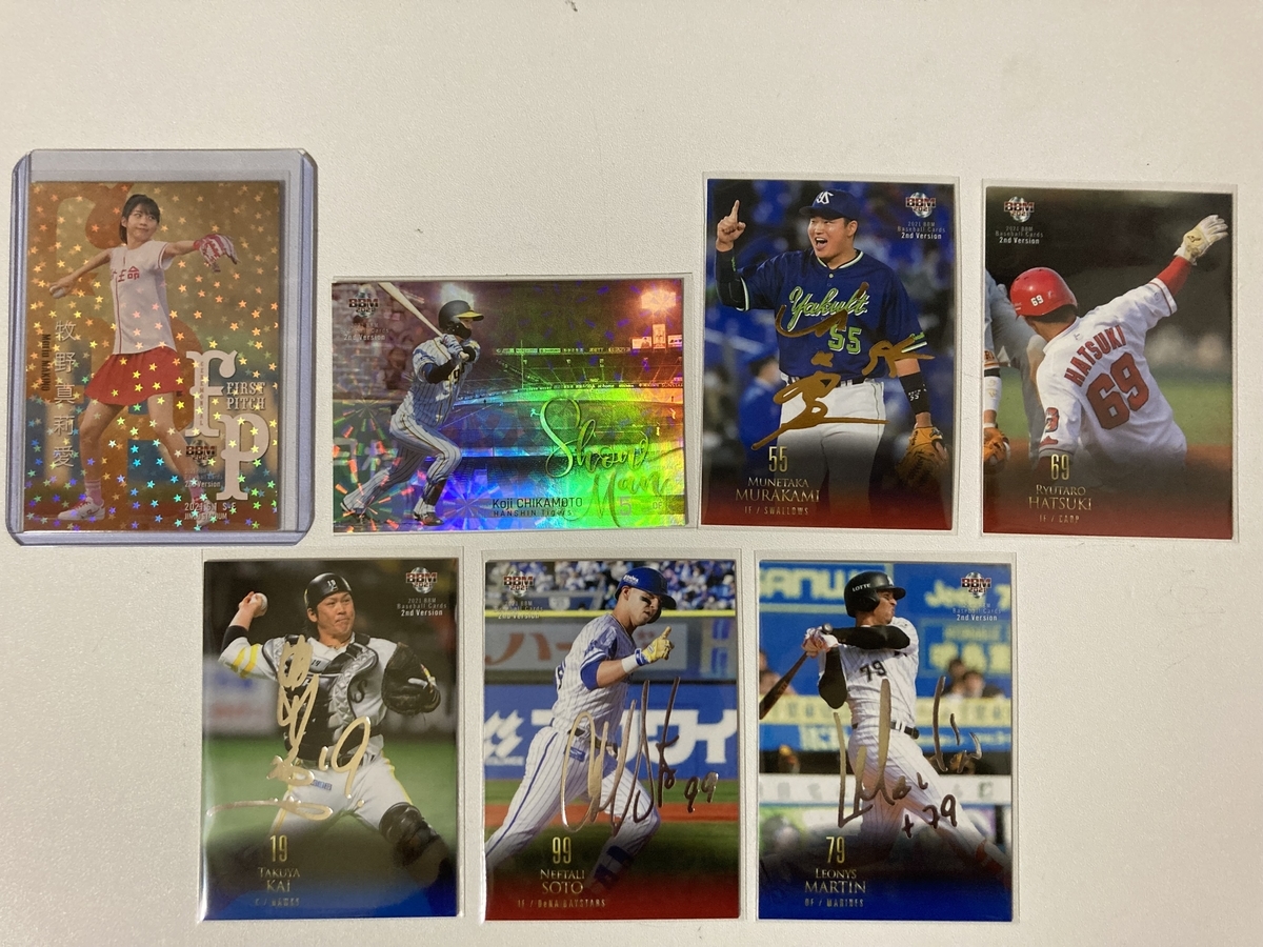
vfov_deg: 49.7
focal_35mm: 28
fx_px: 1022
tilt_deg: -87.2
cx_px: 632
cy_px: 474
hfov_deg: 63.4
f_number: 1.8
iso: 320
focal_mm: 3.99
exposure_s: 1/60
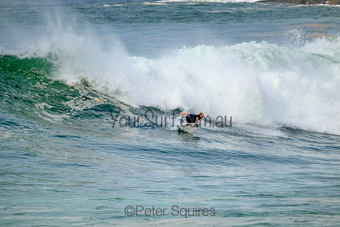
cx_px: 170
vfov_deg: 3.0
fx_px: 4345
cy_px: 114
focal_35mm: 460
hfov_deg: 4.5
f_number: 10
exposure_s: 1/2500
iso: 720
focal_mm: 460
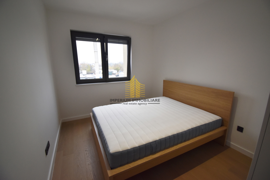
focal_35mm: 15
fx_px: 112
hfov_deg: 100.4
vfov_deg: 77.3
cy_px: 90
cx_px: 135
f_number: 4.5
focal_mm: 10
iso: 500
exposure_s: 1/250
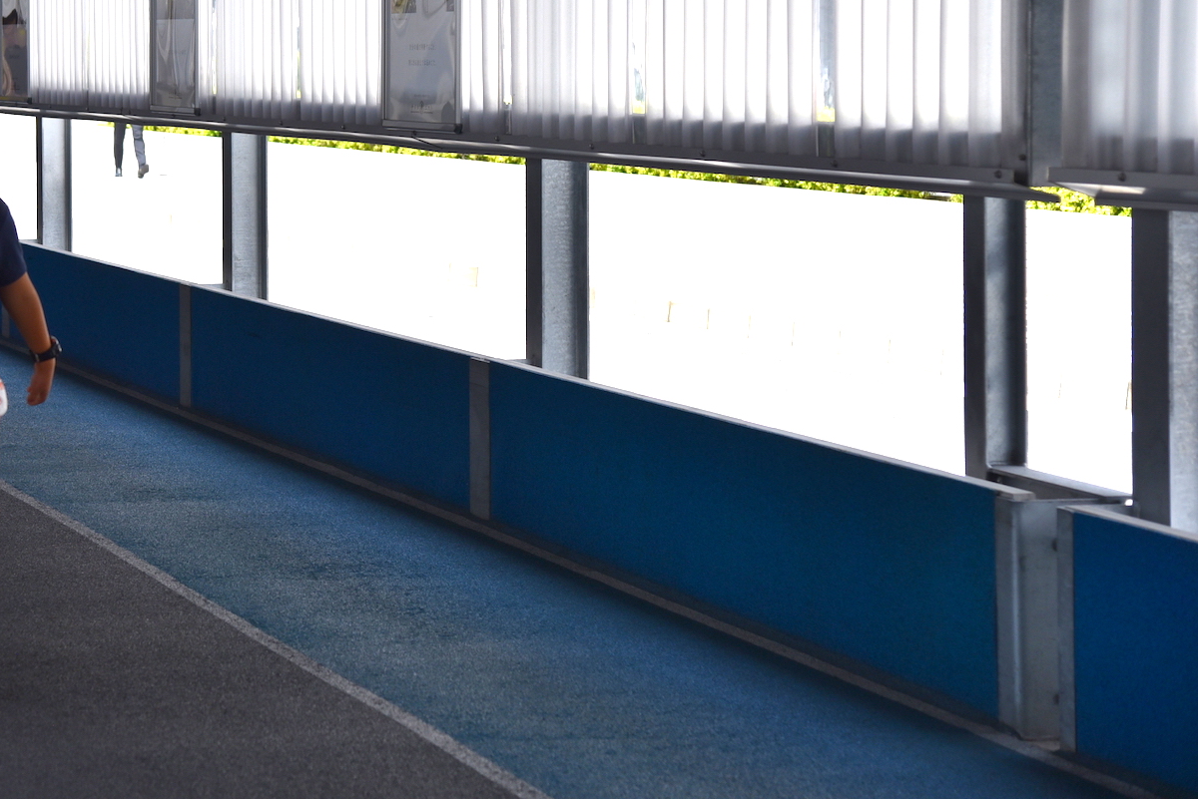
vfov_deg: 12.2
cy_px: 205
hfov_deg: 18.1
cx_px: 246
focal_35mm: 112
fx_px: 3728
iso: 400
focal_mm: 70
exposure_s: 1/1250
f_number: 4.5
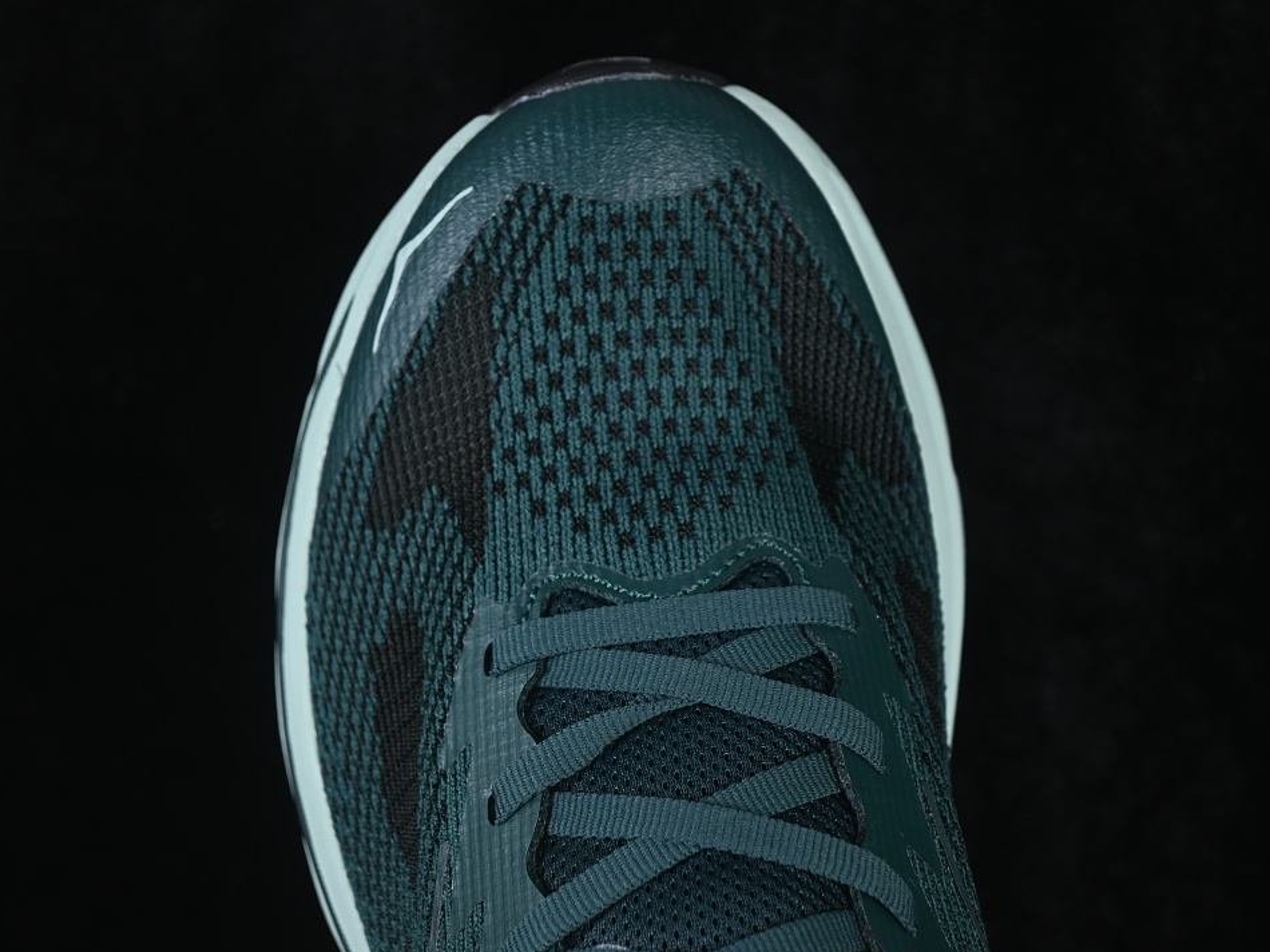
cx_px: 631
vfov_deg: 18.0
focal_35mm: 82
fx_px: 3008
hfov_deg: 23.8
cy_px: 479
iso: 160
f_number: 6.3
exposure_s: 1/60
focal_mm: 50
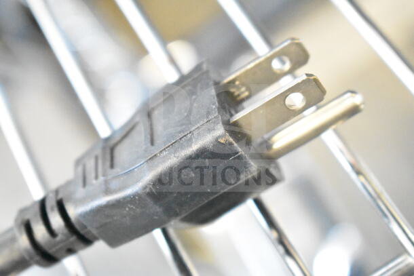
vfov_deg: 16.6
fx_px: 949
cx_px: 207
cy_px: 138
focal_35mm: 82
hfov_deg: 24.6
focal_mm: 55
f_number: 5.6
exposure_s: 1/100
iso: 22800
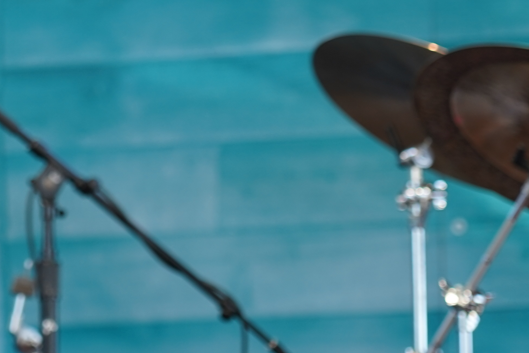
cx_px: -61
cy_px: -110
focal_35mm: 324
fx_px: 4761
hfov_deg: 6.3
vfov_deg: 4.2
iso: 250
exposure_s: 1/125
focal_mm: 105
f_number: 4
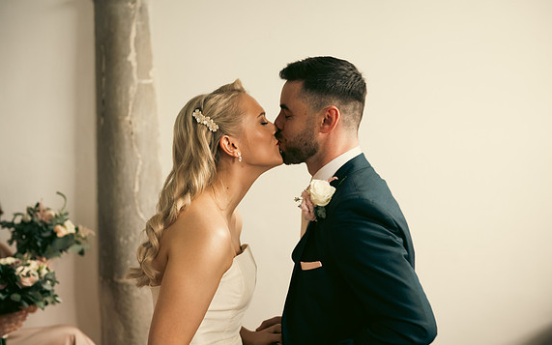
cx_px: 279
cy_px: 179
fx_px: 873
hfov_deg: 35.1
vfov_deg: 22.4
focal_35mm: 58
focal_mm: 56
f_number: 3.5
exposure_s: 1/160
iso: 800
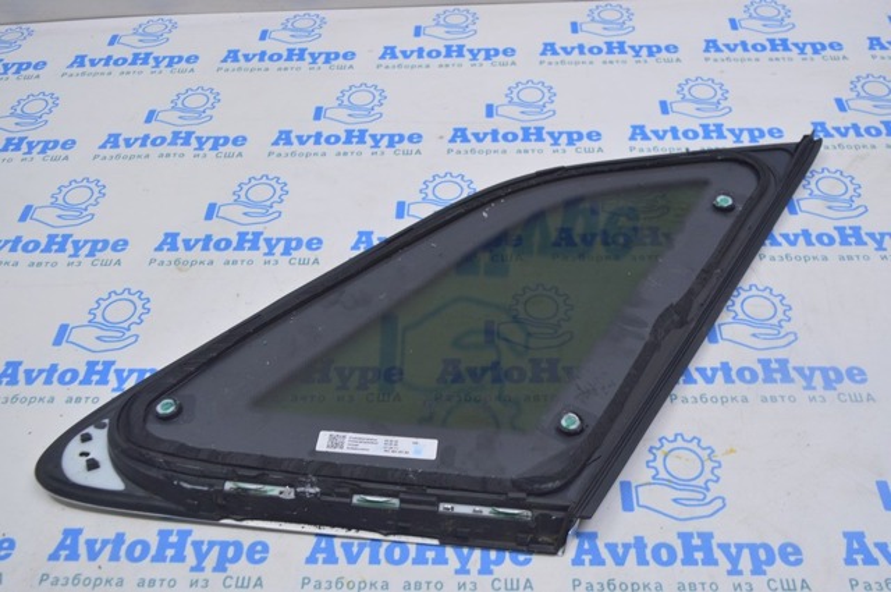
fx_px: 890
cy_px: 296
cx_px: 446
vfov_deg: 36.8
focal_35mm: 36
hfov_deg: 53.2
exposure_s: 1/25
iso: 400
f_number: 5.6
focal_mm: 24
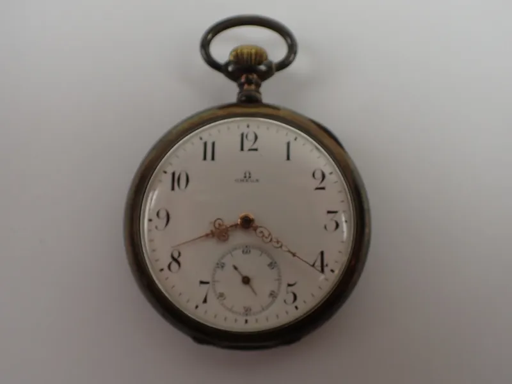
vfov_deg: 46.8
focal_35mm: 30
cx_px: 256
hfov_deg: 60.0
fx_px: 444
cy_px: 192
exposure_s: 1/125
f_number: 2.3
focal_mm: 5.4
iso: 160
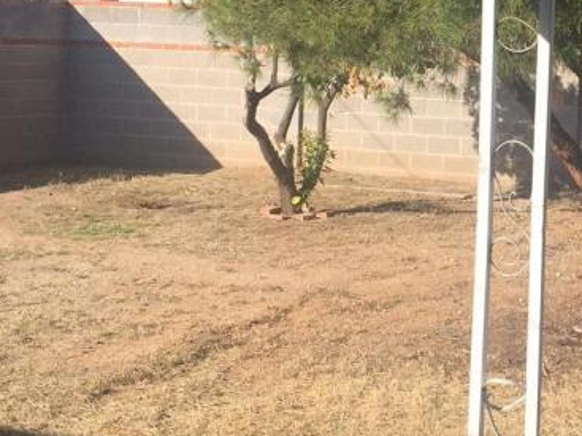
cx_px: 580
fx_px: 1361
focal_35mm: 81
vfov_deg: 18.1
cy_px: 92
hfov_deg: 23.2
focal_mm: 4.15
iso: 32
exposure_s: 1/1464
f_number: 2.2
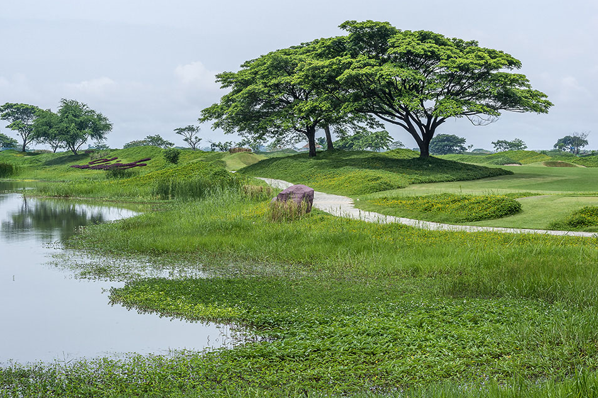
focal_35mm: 96
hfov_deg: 21.2
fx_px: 1594
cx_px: 296
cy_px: 200
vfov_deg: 14.2
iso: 320
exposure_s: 1/125
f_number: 22
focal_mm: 95
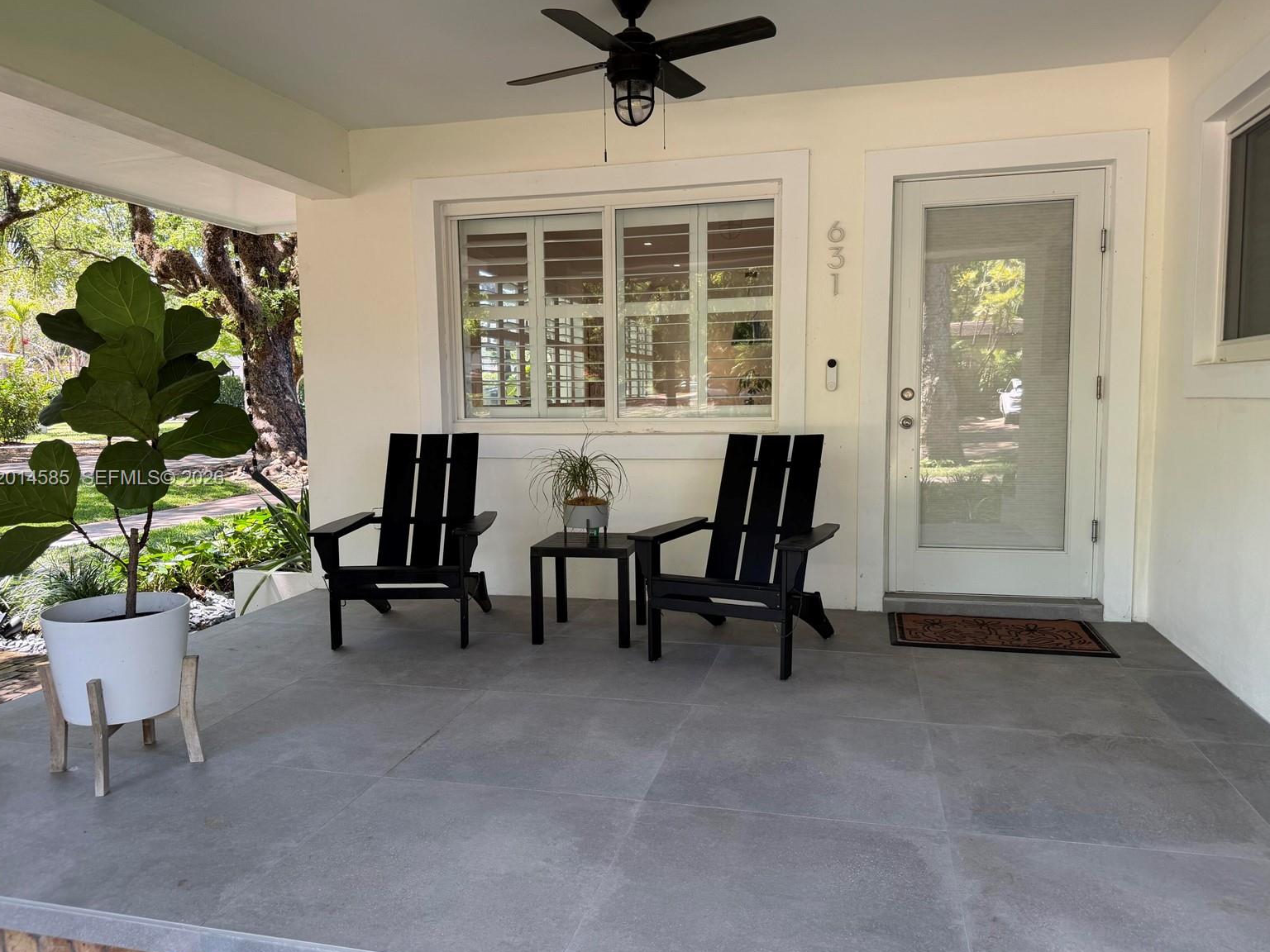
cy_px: 479
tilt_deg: -4.7
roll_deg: +1.2
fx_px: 917
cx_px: 628
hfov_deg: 69.4
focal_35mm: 25
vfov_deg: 54.9
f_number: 1.78
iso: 64
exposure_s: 1/125
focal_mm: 6.76
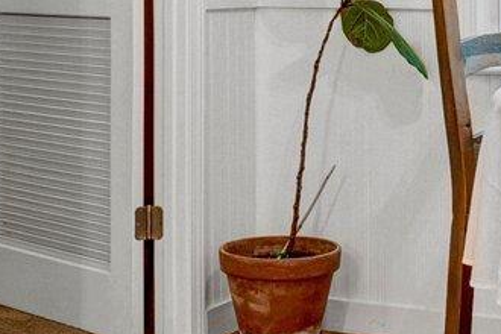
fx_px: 1294
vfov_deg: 14.4
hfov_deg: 21.4
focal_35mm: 93
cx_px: 451
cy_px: -11
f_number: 7.1
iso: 400
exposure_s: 1/10
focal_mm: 10
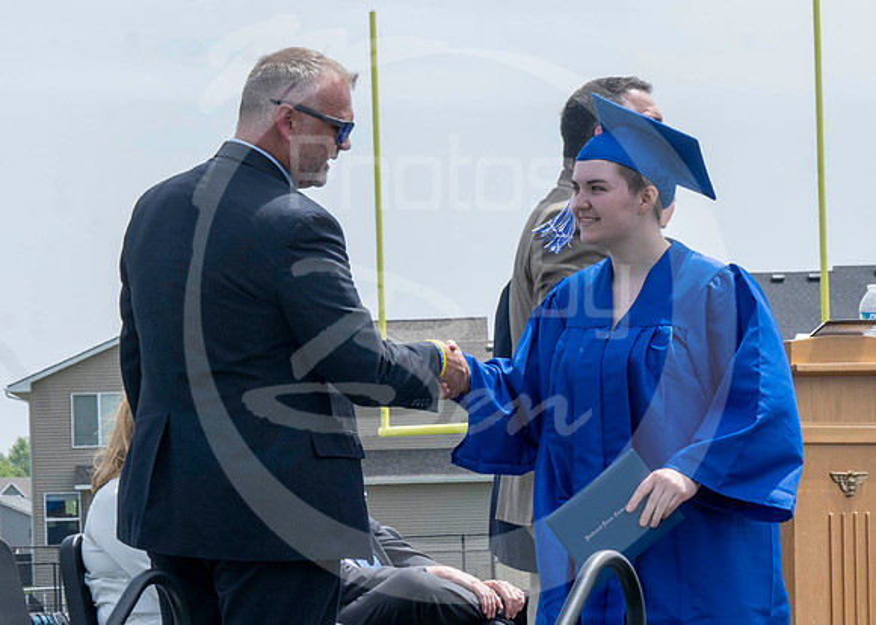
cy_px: 305
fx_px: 5091
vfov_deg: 7.0
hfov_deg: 9.8
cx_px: 332
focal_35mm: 205
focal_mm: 70
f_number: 13
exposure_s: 1/250
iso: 200
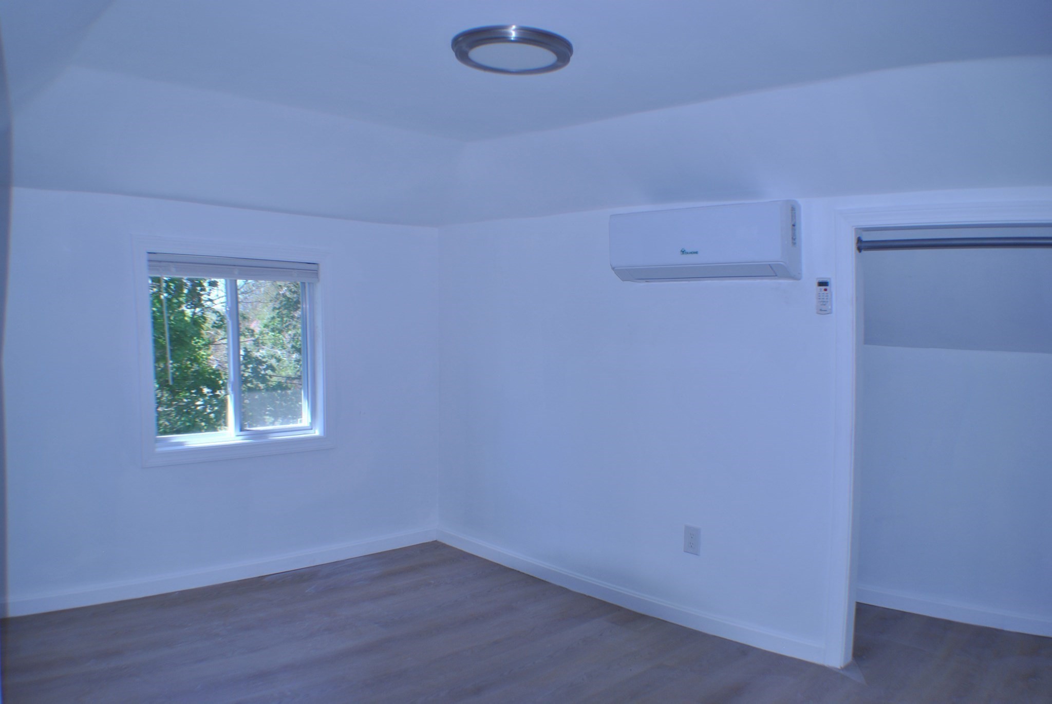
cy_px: 352
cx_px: 526
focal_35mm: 36
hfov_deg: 53.1
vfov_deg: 37.0
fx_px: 1053
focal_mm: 24
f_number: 4
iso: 100
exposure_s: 1/100
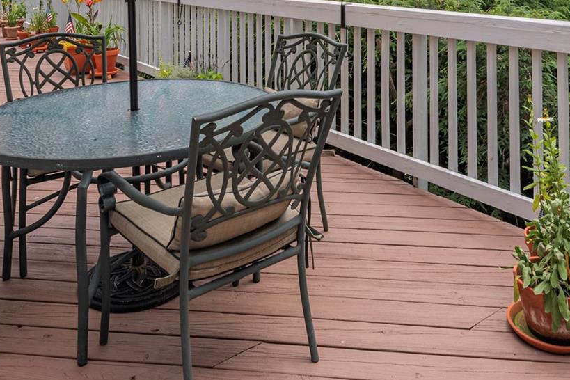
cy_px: -48
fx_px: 554
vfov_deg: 32.7
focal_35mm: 35
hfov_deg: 54.3
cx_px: 324
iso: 320
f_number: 8
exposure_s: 1/2000
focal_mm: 14
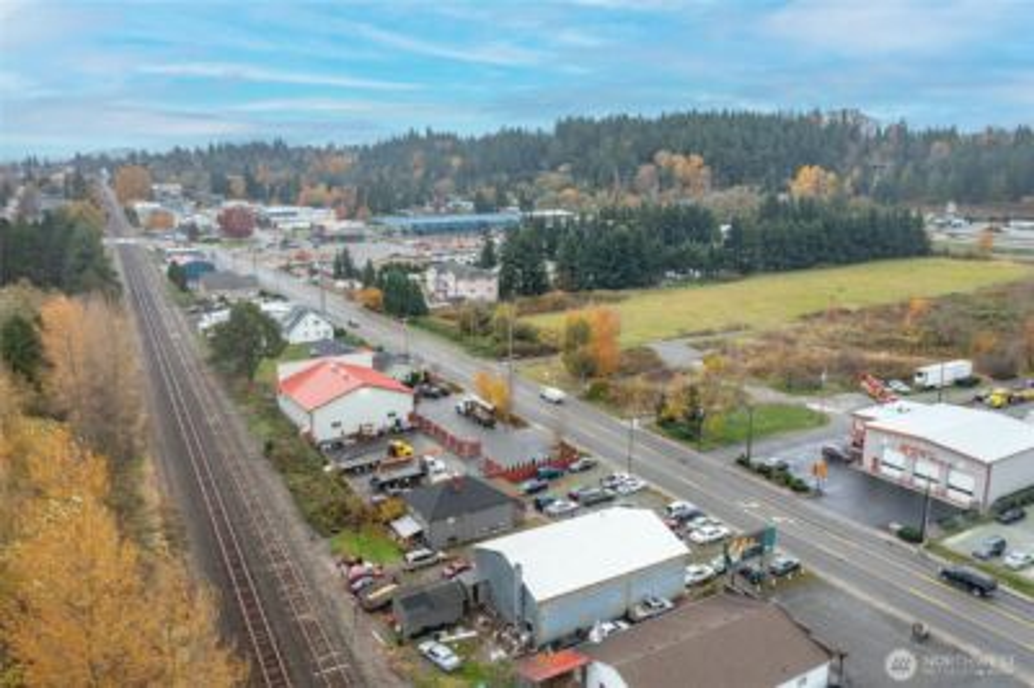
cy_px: 344
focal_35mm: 28
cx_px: 517
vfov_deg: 46.3
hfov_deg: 65.5
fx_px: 804
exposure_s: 1/80
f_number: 4.5
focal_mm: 10.26
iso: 100
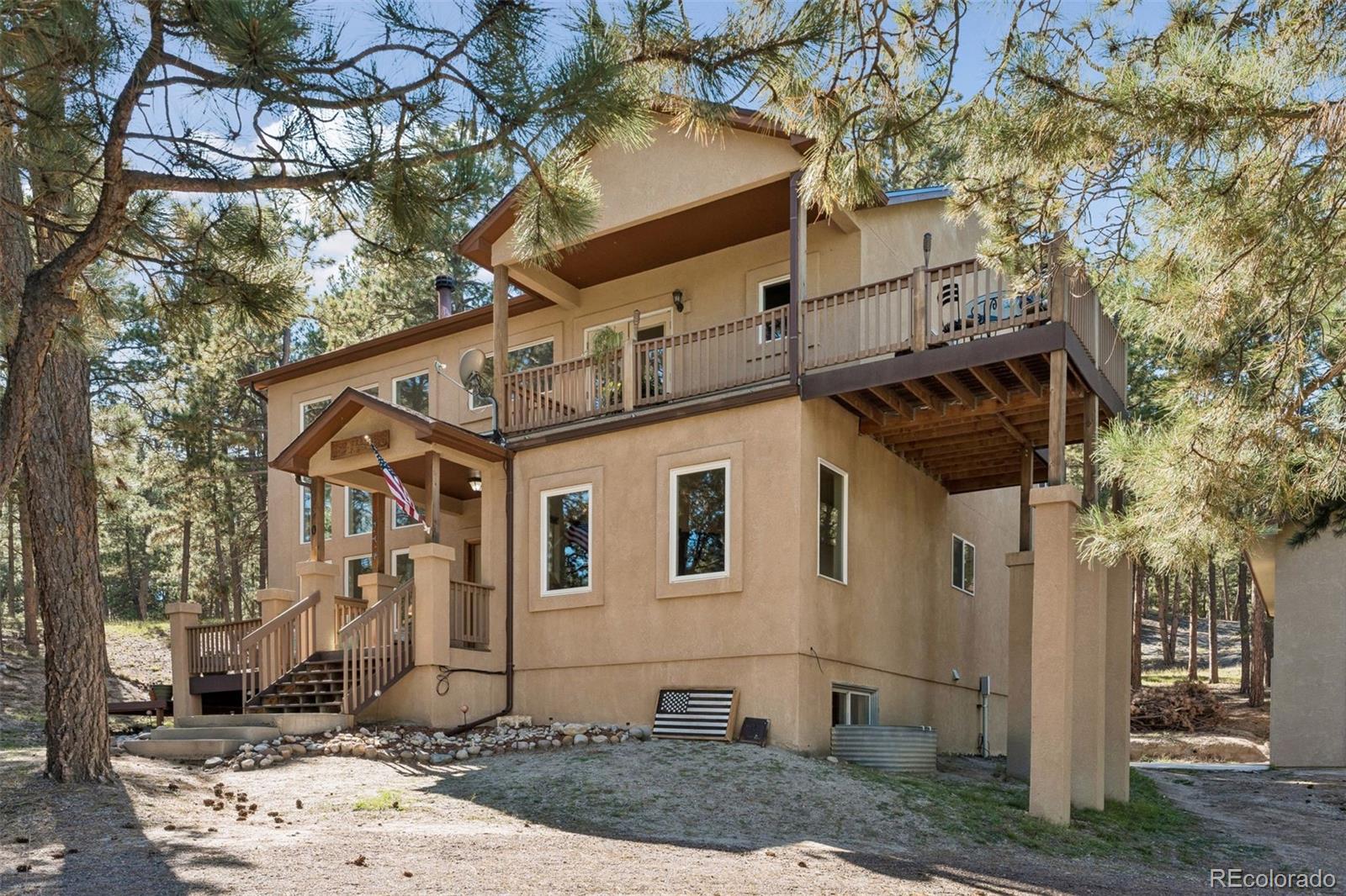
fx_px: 1009
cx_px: 673
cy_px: 448
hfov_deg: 67.4
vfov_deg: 47.9
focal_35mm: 27
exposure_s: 1/200
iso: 400
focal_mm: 27
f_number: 9
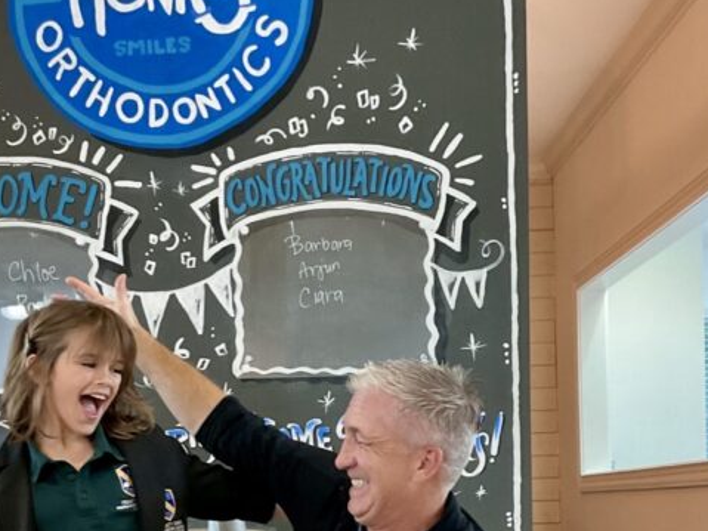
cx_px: 228
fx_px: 1268
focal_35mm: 62
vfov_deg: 22.8
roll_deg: +0.5
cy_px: 512
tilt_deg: +1.1
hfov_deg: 30.9
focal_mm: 3
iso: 200
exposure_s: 1/40
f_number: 1.8
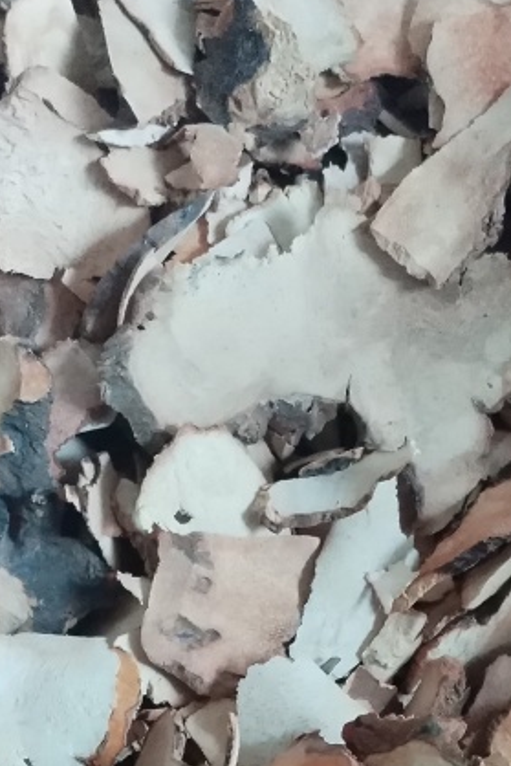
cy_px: 697
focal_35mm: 69
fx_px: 1468
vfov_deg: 28.1
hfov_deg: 19.7
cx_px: 304
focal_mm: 4.25
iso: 524
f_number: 1.8
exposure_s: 1/100
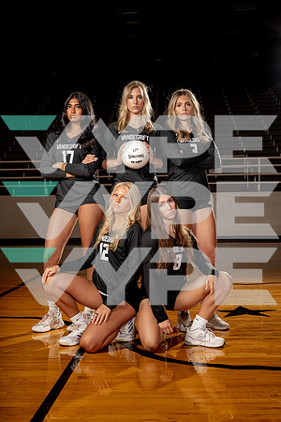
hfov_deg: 26.5
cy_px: 211
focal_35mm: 51
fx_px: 597
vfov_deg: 38.9
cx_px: 140
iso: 100
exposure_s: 1/250
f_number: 8
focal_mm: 51
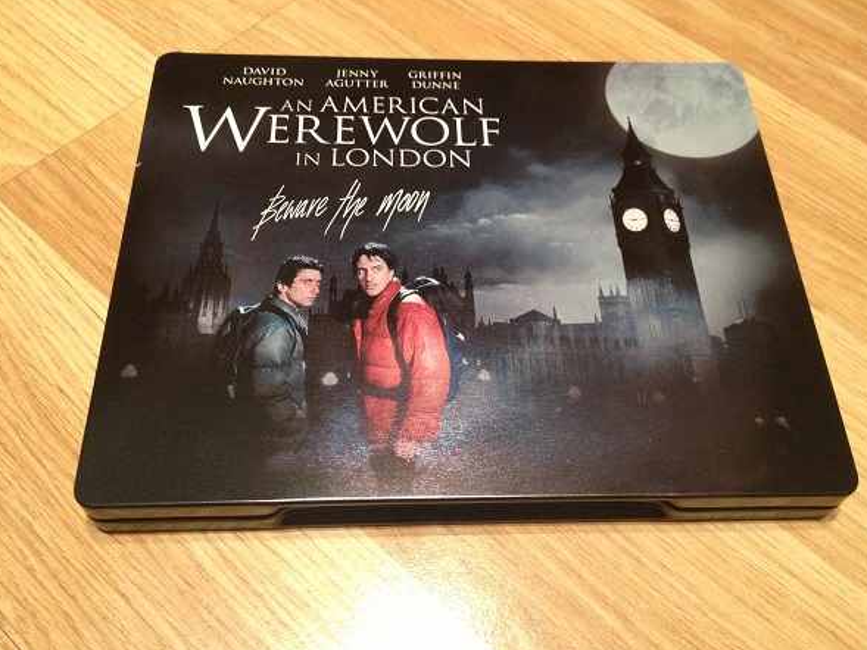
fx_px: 952
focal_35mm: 38
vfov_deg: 37.7
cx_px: 461
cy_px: 313
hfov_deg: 48.9
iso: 400
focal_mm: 4.28
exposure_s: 1/20
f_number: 2.4
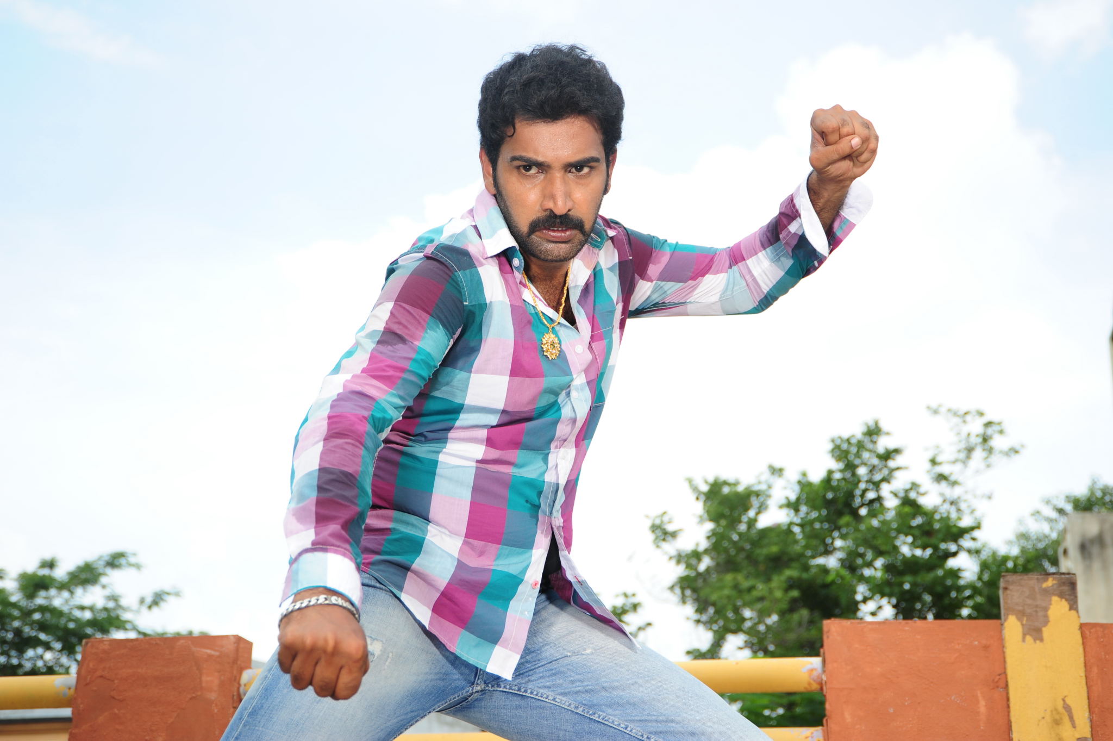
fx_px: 1916
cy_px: 370
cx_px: 556
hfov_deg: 32.4
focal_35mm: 62
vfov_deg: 21.9
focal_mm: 62
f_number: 6.3
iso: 500
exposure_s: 1/800
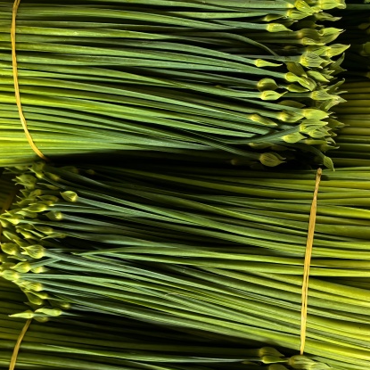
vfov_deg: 36.4
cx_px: 180
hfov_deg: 36.8
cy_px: 248
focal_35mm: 46
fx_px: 556
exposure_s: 1/100
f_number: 2
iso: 80
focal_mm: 5.75
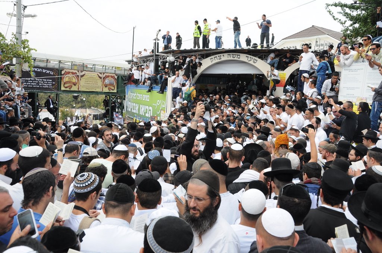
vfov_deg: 43.5
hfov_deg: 62.0
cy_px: 126
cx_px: 191
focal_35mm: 30
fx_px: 318
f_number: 7.1
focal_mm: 20
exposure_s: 1/200
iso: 250
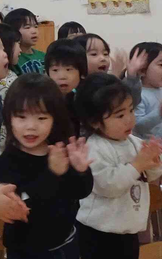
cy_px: 17
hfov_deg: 11.8
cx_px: -34
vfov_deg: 18.7
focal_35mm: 109
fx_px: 769
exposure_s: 1/30
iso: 400
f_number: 7.1
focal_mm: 4.1
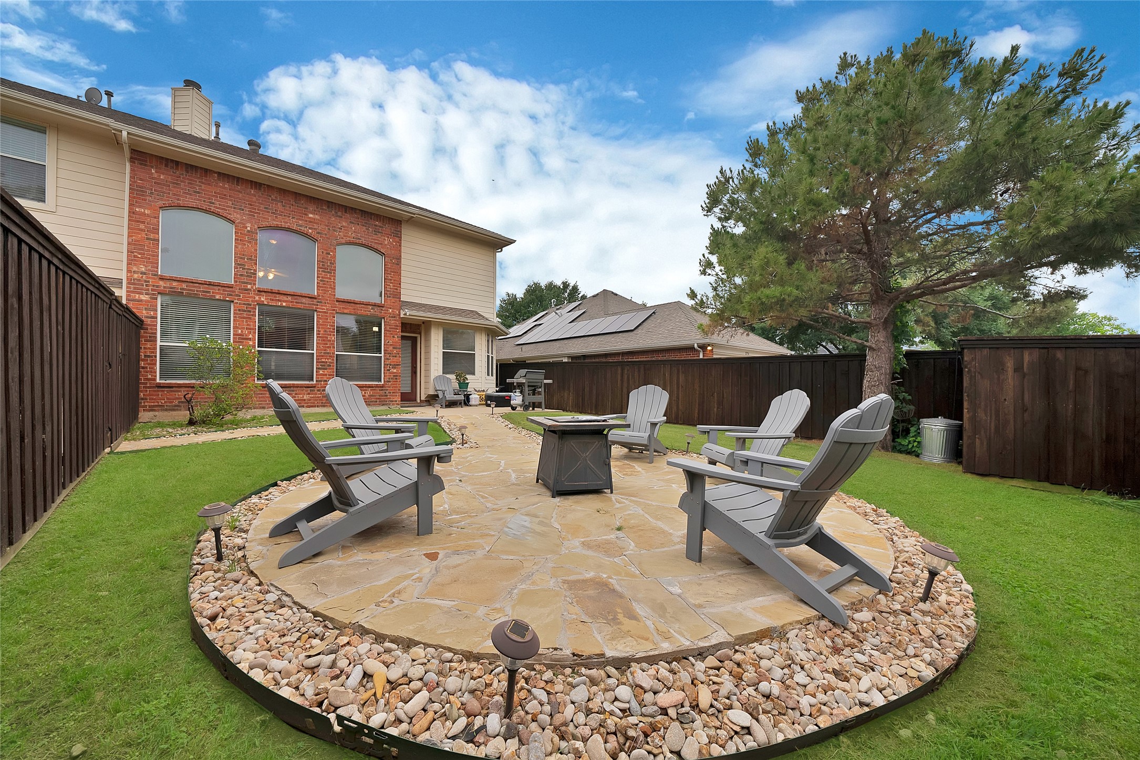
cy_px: 380
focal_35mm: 12
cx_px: 570
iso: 640
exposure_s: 1/100
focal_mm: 12
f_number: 9
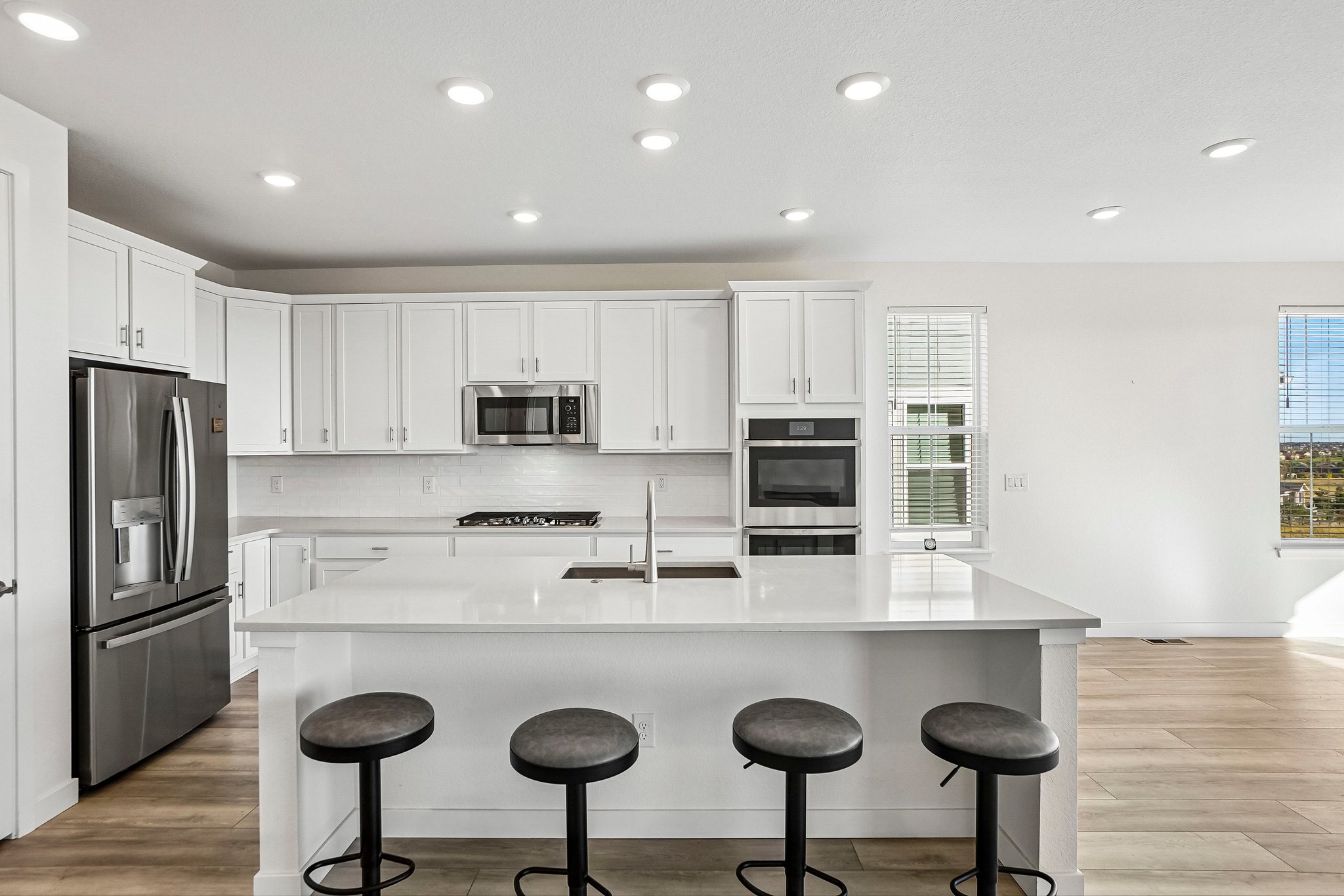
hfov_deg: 90.0
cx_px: 672
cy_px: 448
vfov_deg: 67.4
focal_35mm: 18
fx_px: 672
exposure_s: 1/30
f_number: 8
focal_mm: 12
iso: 200
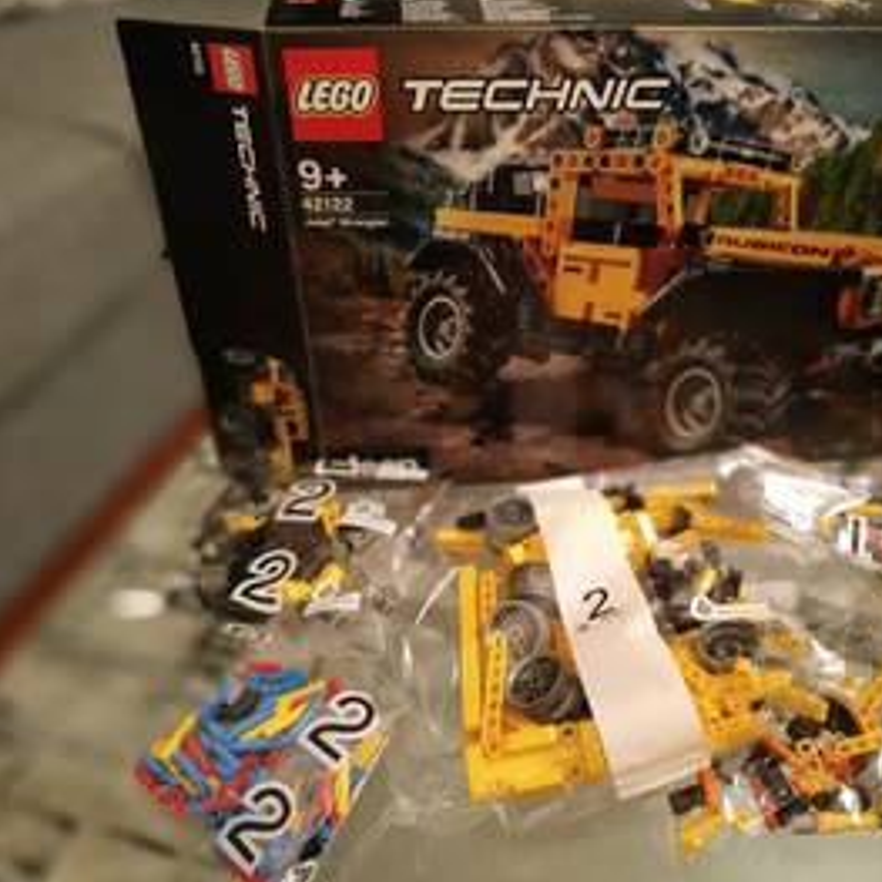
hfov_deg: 55.1
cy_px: 433
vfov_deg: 55.6
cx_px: 537
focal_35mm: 29
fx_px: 836
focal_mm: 3.94
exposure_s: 1/20
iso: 761
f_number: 0.8
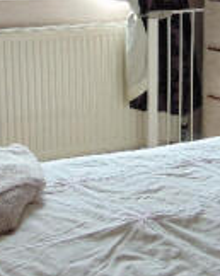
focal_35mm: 88
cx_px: 144
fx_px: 718
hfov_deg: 17.4
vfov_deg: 21.6
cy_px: 72
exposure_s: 1/50
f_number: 3
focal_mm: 4.5
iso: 80
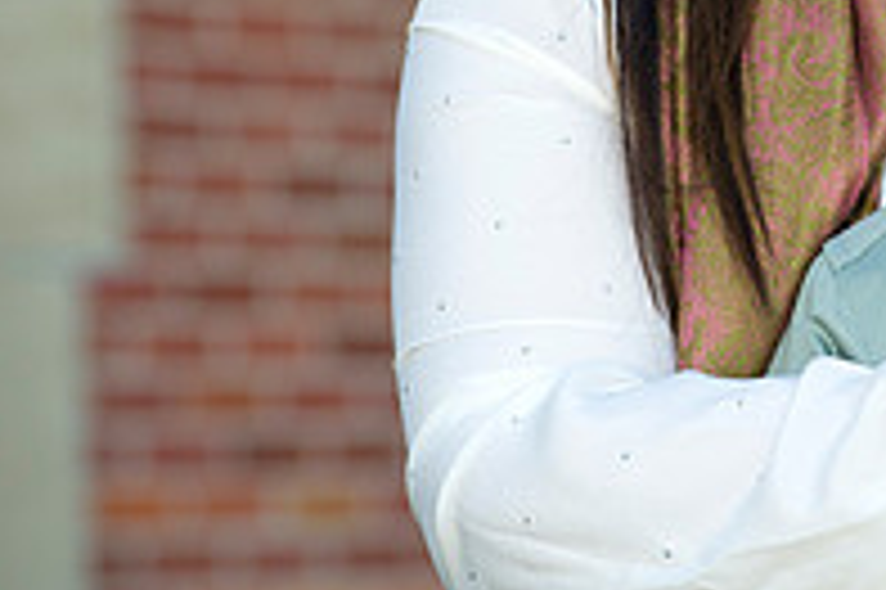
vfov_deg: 2.7
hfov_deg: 4.1
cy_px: -158
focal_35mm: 500
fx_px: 12295
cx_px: 1228
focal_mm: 170
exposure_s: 1/160
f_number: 5.6
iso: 400
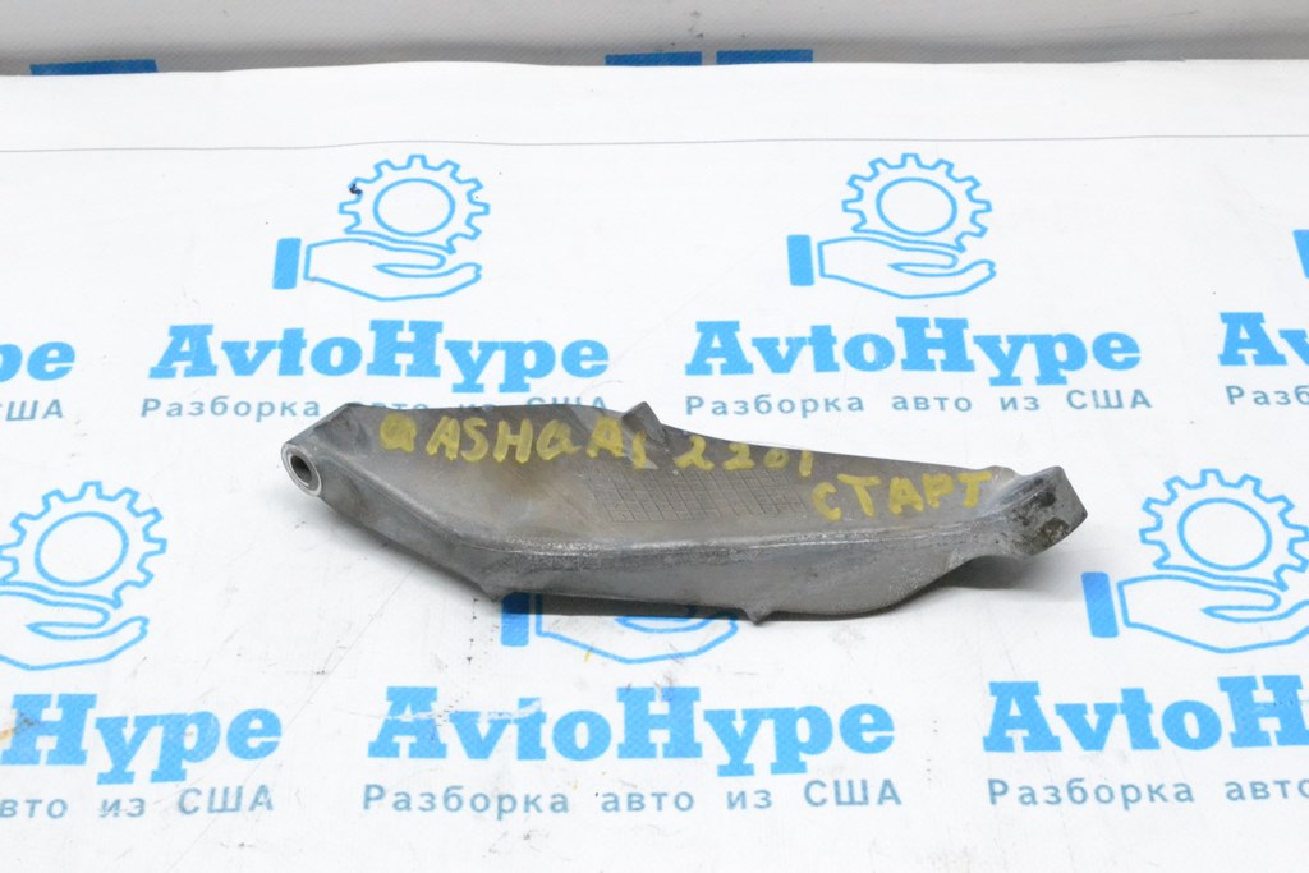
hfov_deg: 33.4
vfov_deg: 22.6
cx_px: 654
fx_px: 2182
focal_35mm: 60
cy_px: 436
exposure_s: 1/50
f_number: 18
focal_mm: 40
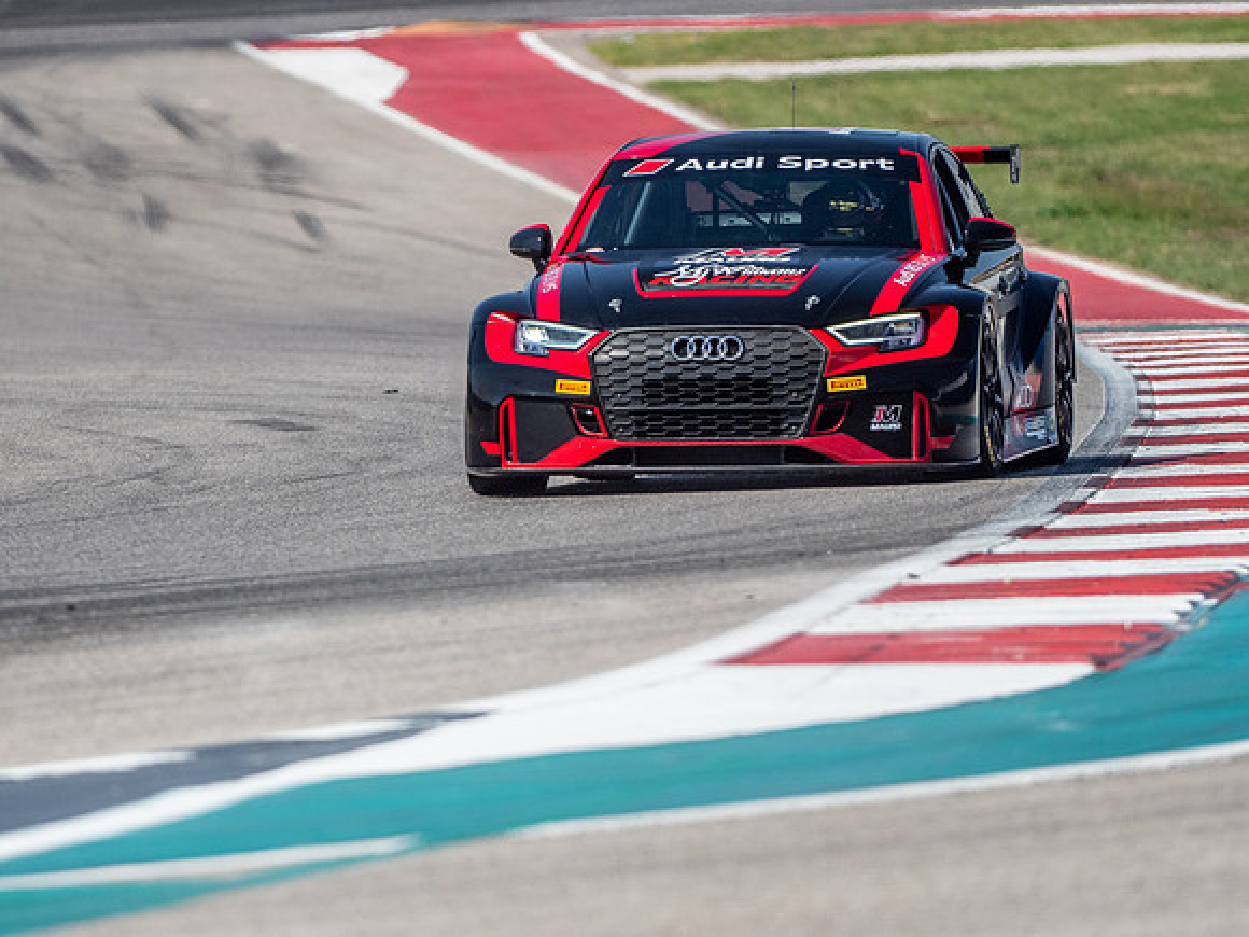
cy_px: 426
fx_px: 23662
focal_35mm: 656
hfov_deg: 3.0
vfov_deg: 2.3
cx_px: 568
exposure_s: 1/5000
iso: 200
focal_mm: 300
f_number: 4
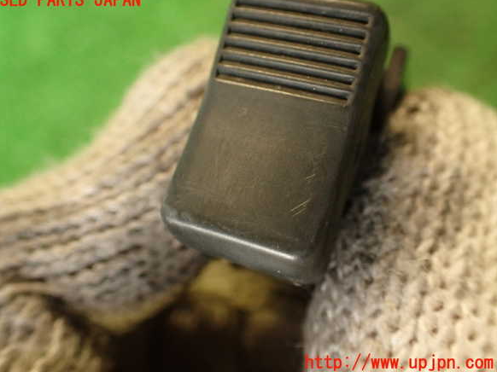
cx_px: 242
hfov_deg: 55.4
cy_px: 182
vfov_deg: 42.9
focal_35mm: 33
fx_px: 474
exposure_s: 1/30
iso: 400
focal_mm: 5.79
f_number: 2.4
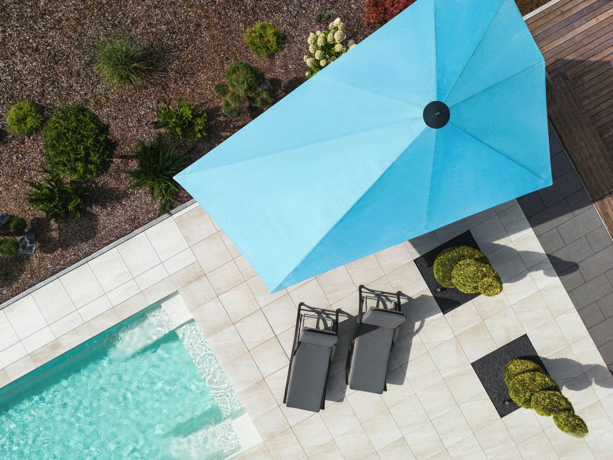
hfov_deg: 71.6
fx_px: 425
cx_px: 306
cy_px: 230
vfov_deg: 56.8
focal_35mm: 24
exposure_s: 1/5000
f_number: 1.7
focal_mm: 6.72
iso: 110
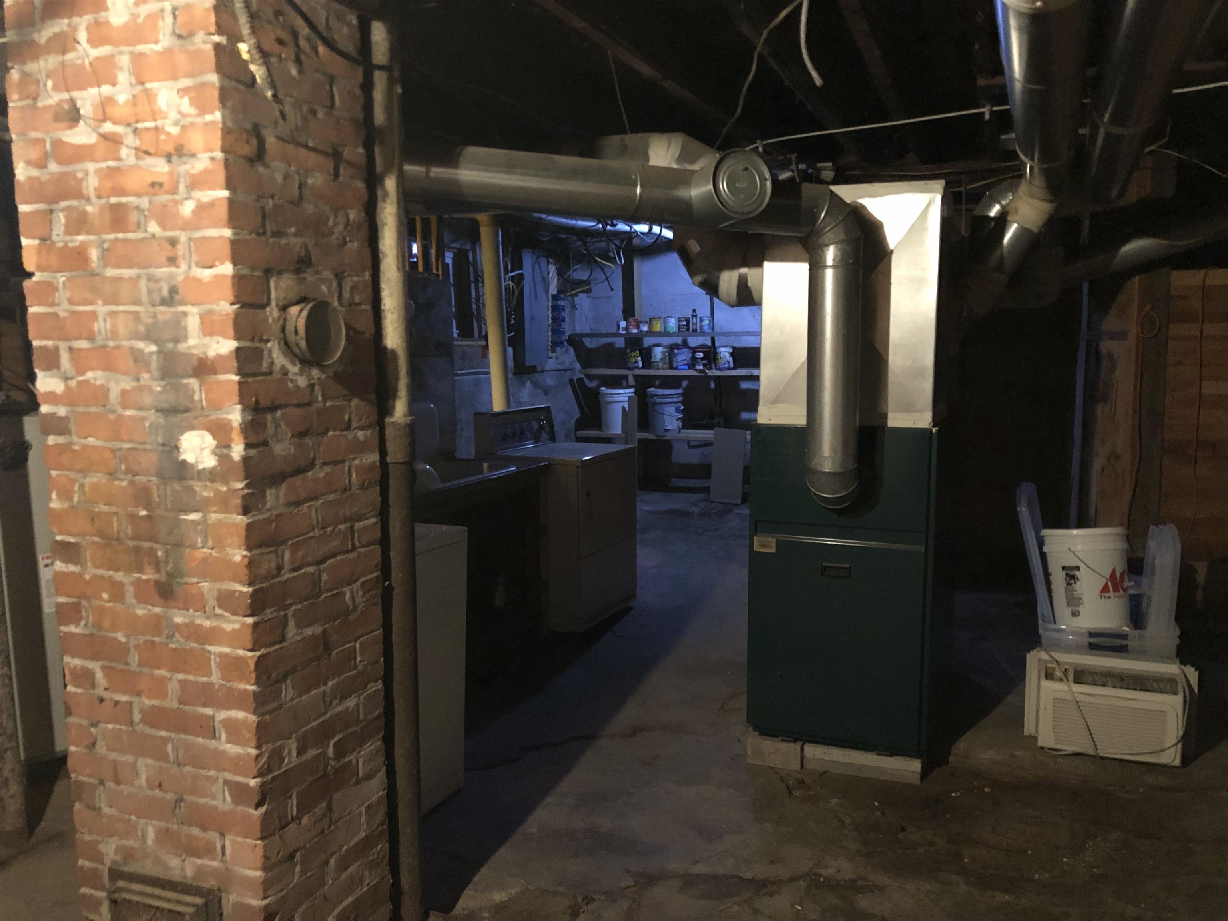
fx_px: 993
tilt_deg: -6.8
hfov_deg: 63.4
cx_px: 614
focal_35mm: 28
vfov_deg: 49.7
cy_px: 460
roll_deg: +0.5
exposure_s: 1/4
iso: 250
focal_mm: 4
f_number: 1.8
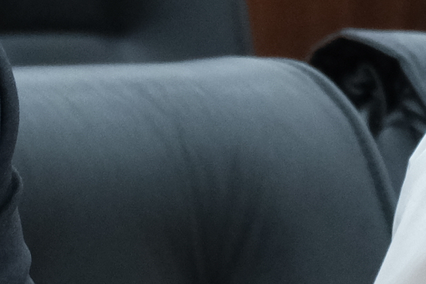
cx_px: 247
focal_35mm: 565
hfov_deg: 3.6
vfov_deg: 2.4
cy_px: -22
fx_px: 6689
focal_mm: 52.7
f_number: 4.5
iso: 2000
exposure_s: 1/80
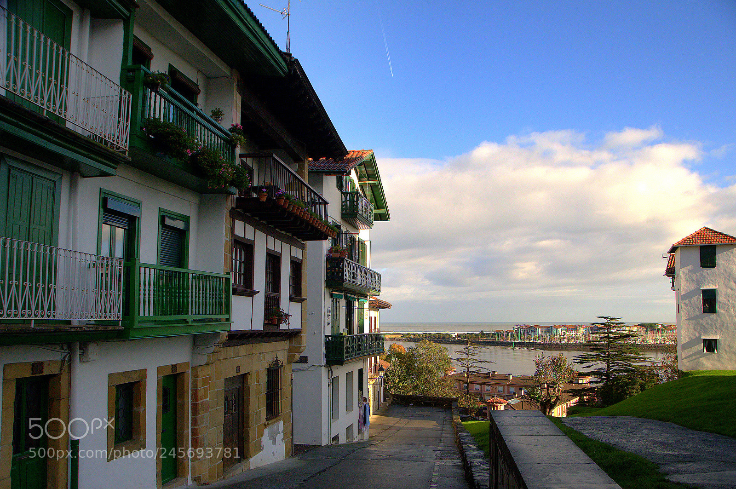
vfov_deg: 47.8
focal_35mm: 27
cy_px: 244
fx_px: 551
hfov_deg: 67.4
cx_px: 368
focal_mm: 18
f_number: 8
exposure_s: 1/400
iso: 200
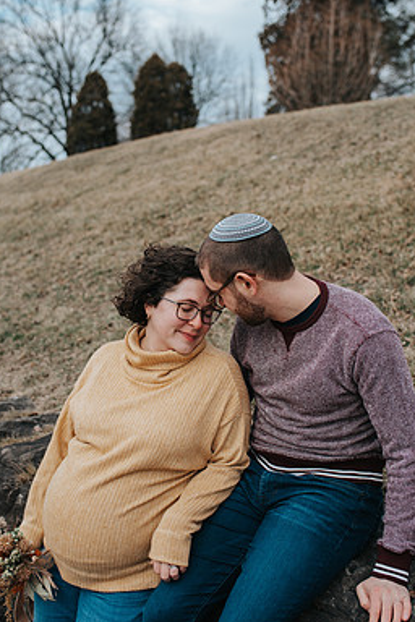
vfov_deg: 47.4
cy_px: 283
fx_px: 709
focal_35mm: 41
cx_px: 209
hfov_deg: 32.6
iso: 180
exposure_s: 1/800
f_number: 3.2
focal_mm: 35
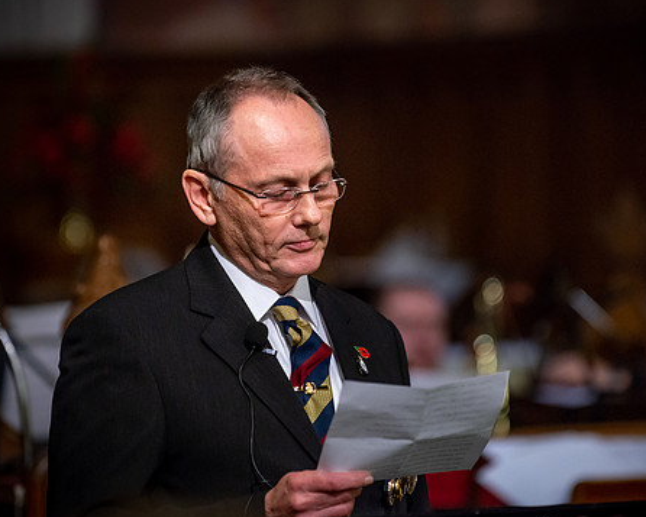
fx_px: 5431
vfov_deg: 5.5
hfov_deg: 6.8
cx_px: 327
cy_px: 249
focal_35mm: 284
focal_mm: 200
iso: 2500
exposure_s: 1/125
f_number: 2.8
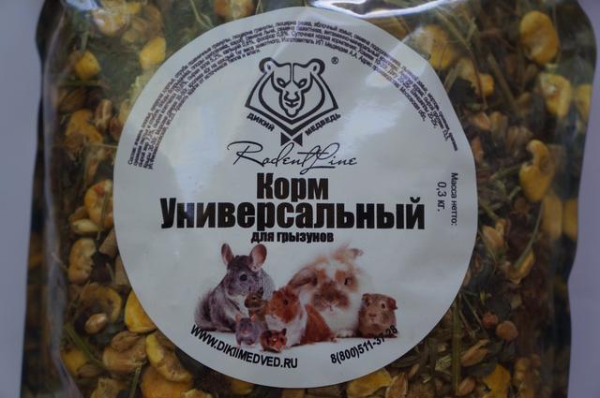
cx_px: 300
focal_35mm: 50
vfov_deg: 27.2
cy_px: 199
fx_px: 824
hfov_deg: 40.0
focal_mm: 33
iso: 400
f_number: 4.5
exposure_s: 1/160
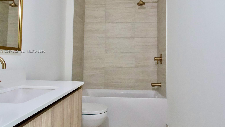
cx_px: 116
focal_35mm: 27
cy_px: 51
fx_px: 161
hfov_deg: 69.8
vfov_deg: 42.7
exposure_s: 1/15
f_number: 10
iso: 3200
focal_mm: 12
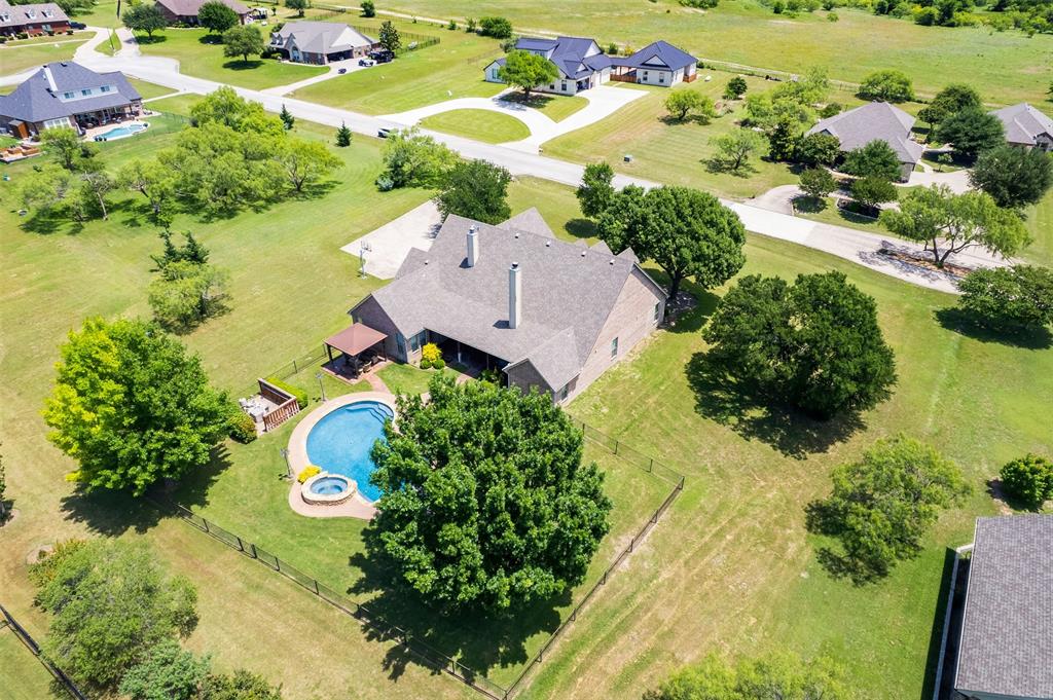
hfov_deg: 78.6
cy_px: 350
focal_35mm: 22
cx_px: 526
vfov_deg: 57.1
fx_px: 643
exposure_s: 1/1250
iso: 100
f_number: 2.8
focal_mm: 8.38
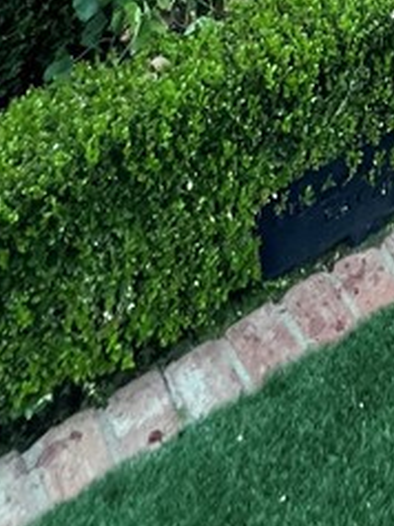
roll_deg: -0.7
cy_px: -522
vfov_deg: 19.4
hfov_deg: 22.2
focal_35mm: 56
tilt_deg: +0.8
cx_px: 567
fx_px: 851
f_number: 1.8
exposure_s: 1/99
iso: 200
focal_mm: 1.57
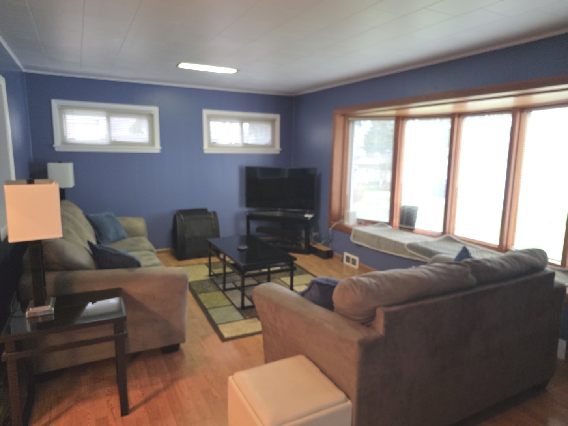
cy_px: 213
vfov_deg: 58.9
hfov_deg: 73.9
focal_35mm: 23
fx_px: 377
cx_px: 284
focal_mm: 6.25
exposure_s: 1/120
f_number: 1.7
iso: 800
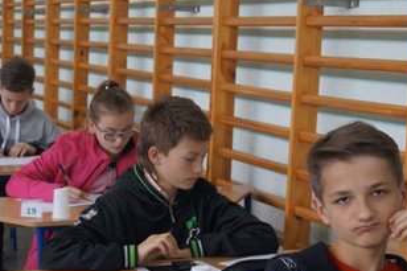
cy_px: 260
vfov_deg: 14.2
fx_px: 1073
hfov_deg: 21.5
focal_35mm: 95
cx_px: 176
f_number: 4.5
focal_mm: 30
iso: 2000
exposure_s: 1/160
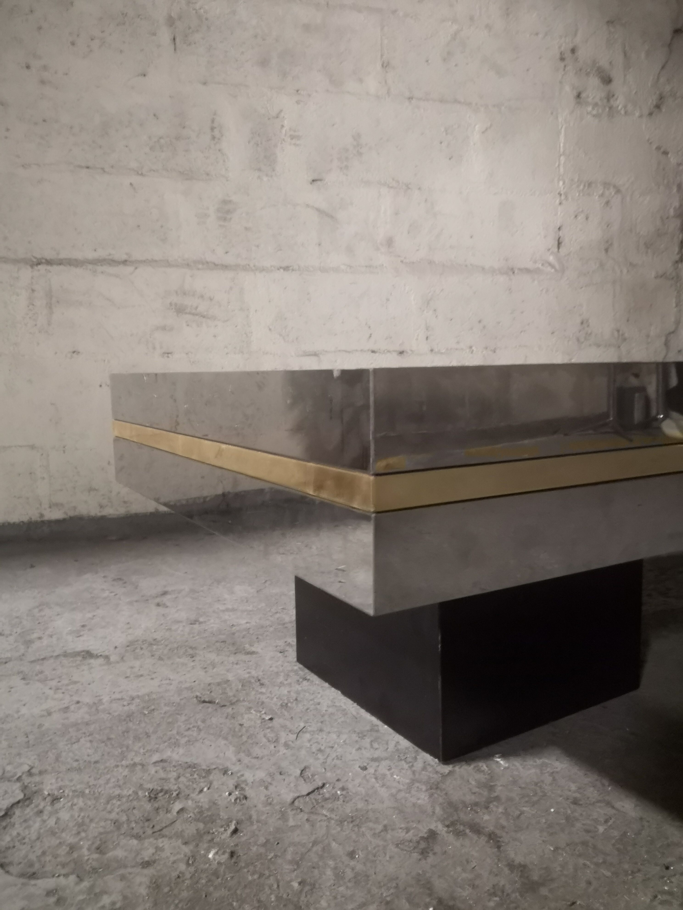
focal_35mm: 27
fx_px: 710
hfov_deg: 51.4
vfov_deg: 65.3
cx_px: 342
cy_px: 455
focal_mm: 3.95
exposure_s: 1/17.1
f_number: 1.8
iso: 2500
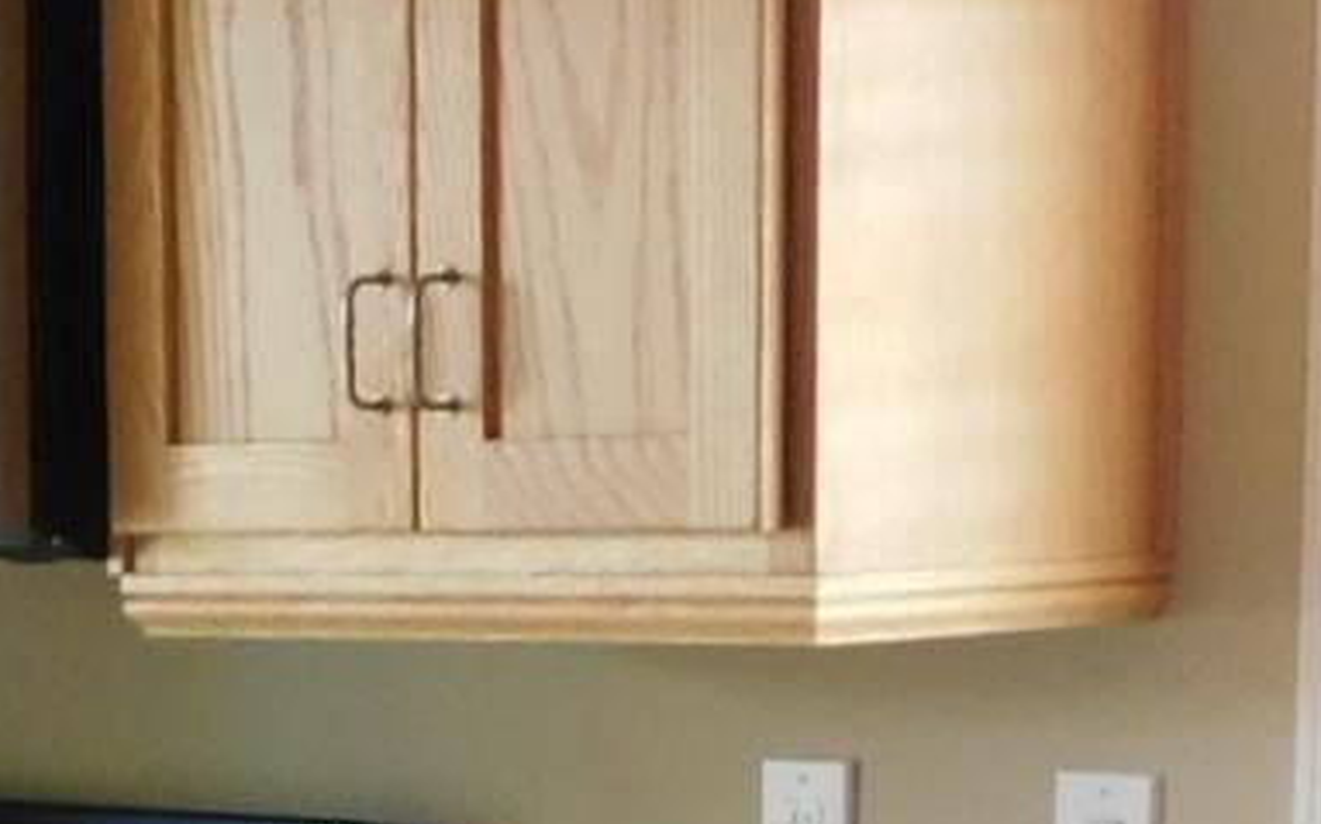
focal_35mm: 170
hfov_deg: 11.8
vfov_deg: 7.4
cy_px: 1731
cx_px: -583
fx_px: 6118
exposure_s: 1/30
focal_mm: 5.3
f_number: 3.2
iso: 320
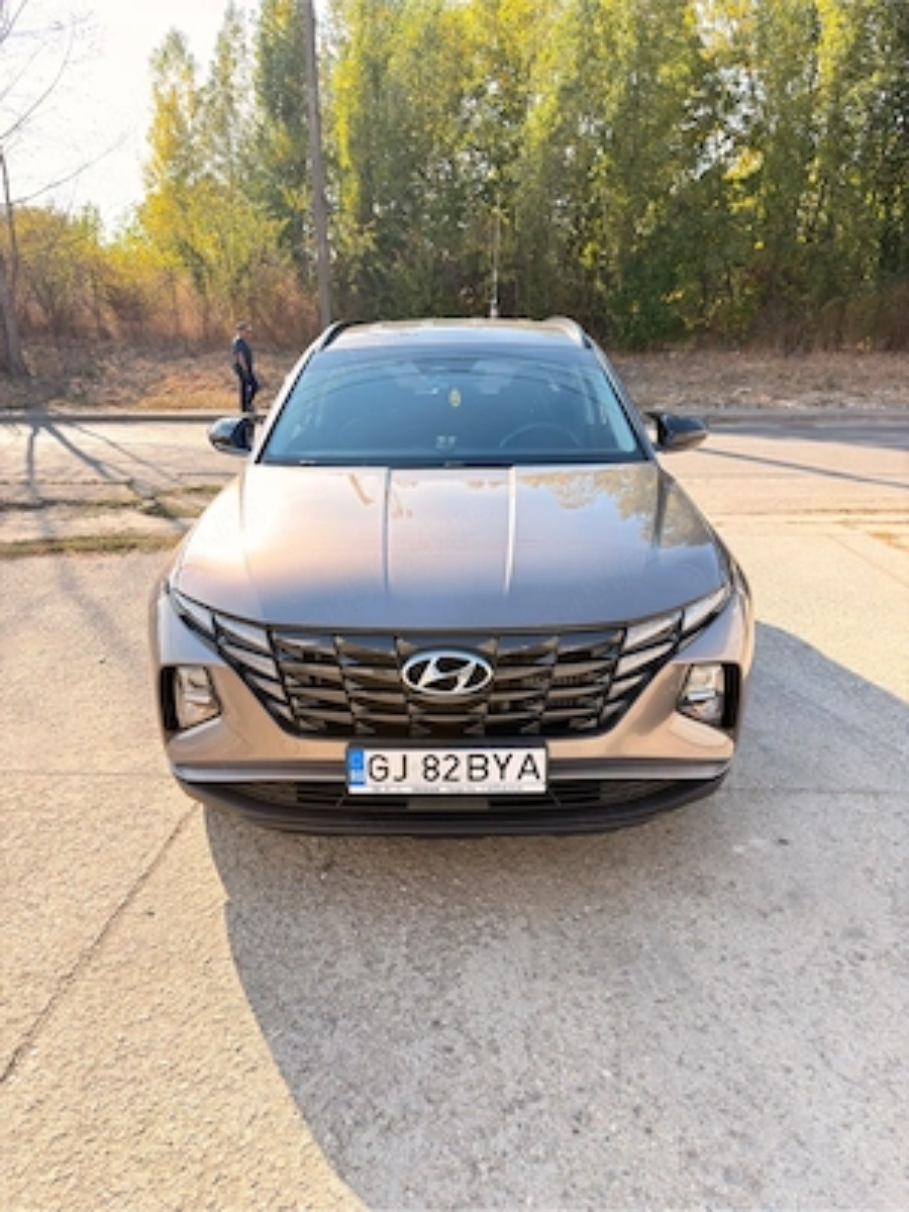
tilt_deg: -18.3
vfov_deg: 71.6
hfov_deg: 56.8
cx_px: 454
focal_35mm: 24
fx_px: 840
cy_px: 606
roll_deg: +0.4
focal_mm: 6.76
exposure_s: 1/950
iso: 100
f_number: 1.78
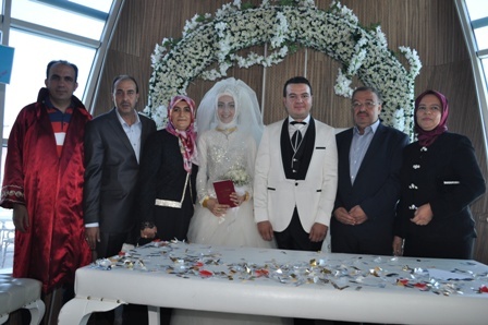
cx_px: 244
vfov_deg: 43.5
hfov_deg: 62.0
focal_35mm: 30
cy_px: 162
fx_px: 406
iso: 400
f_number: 3.8
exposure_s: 1/200
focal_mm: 20
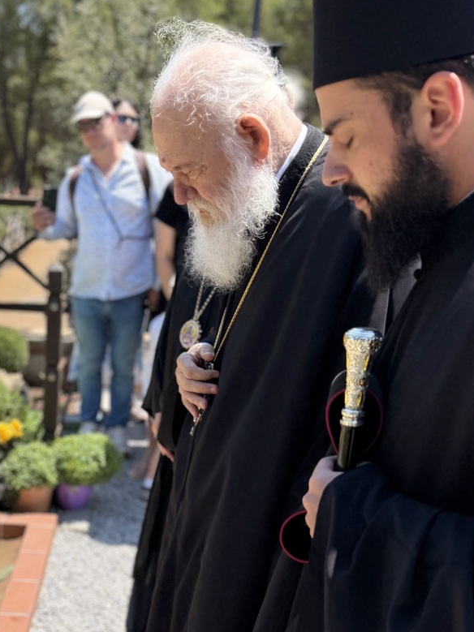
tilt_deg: -24.3
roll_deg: -1.4
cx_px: 76
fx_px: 804
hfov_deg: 31.8
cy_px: 491
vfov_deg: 41.4
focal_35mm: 44
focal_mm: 6.76
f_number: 1.78
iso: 80
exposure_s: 1/4673
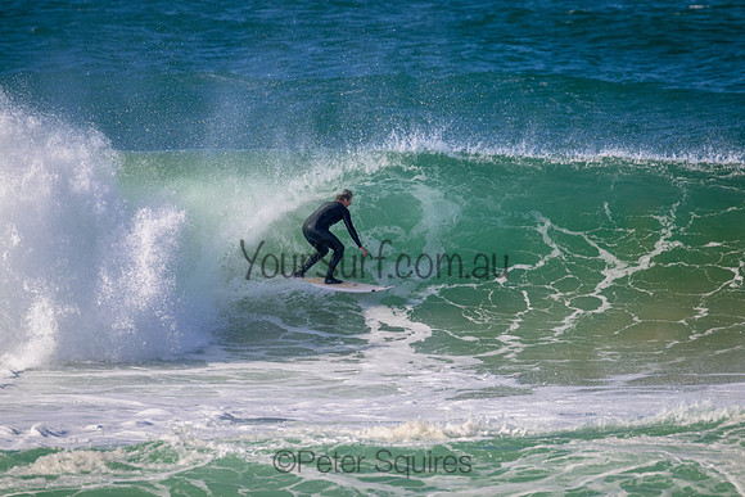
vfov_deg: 2.0
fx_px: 14489
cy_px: 248
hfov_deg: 2.9
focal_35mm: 700
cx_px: 372
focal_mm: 700
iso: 1400
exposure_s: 1/2000
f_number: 11
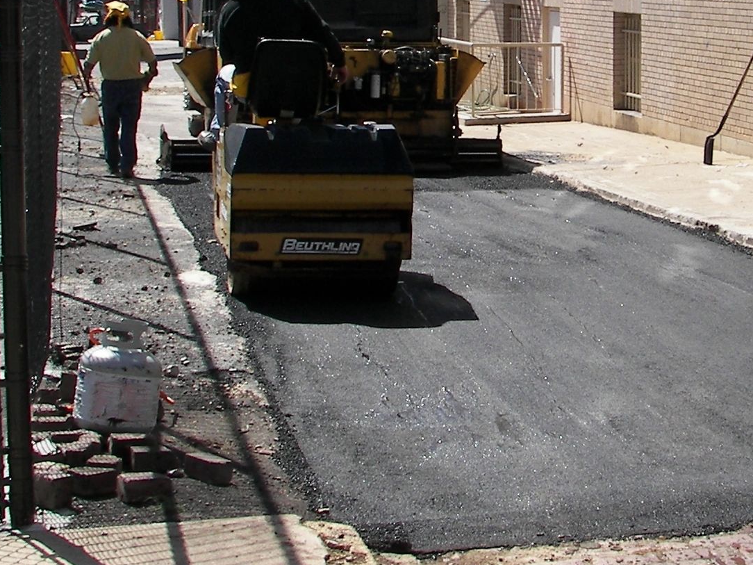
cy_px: 58
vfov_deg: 17.1
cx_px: 524
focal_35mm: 85
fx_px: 1849
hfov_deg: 22.9
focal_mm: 6
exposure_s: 1/500
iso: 50
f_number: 4
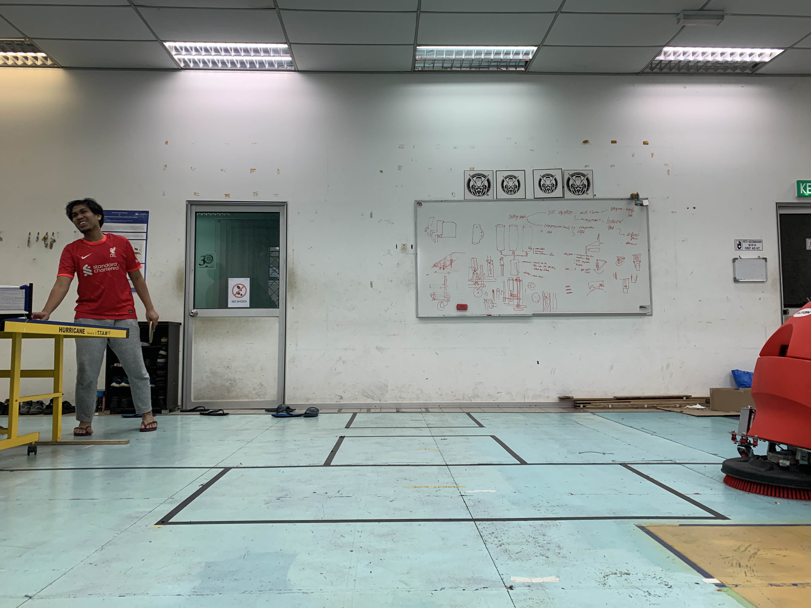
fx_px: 609
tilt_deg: +3.5
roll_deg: -0.5
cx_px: 406
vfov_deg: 53.1
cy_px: 304
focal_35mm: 26
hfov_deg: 67.3
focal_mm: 4.25
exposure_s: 1/100
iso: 64
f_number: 1.8
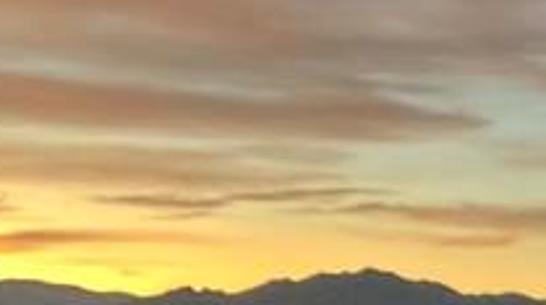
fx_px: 2241
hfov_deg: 13.3
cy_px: 826
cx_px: 755
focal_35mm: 155
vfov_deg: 7.2
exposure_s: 1/17
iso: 500
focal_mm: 3
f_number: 1.8
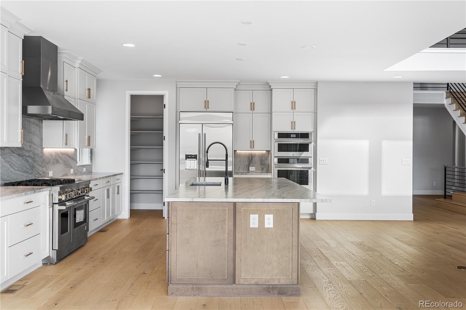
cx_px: 233
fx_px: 453
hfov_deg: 54.4
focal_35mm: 35
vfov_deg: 37.8
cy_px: 155
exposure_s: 1/25
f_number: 8
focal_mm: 35
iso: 160
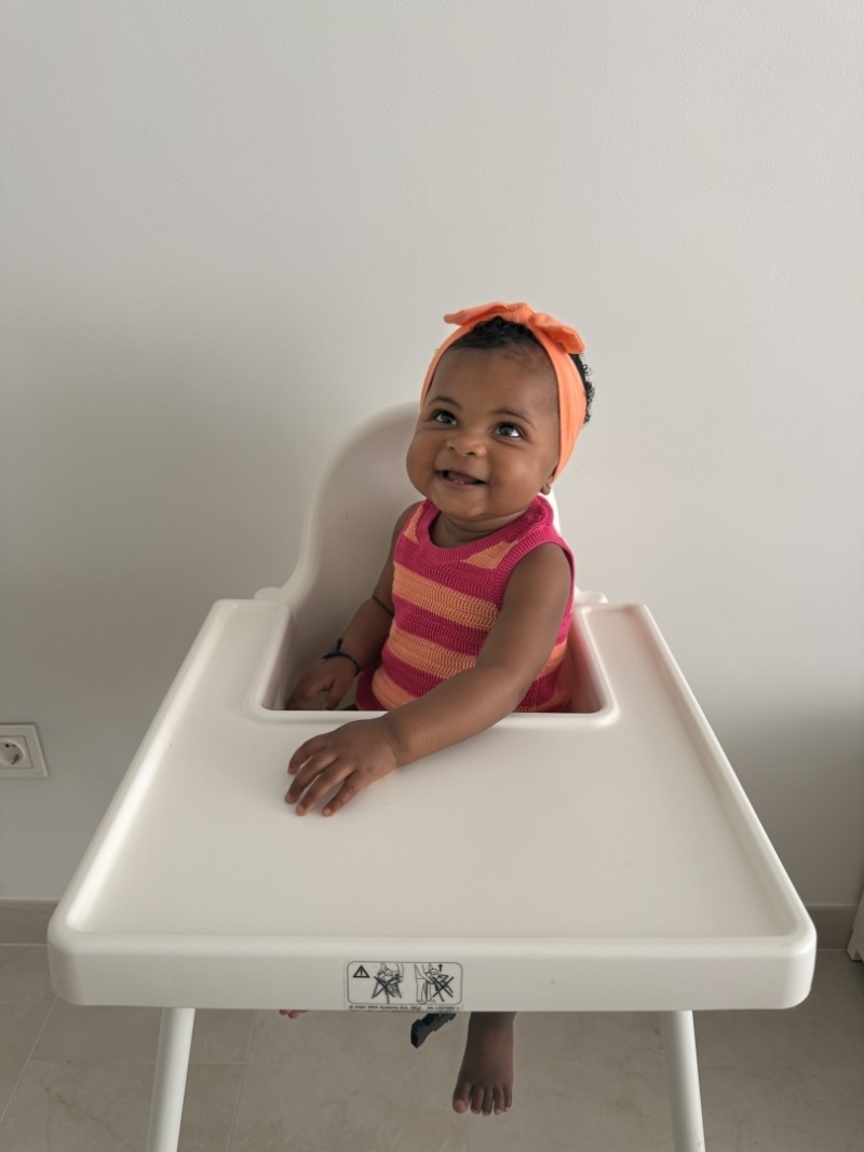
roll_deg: -0.6
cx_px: 432
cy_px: 576
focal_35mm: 24
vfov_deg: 71.6
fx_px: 799
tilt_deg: -26.1
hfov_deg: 56.8
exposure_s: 1/50
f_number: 1.78
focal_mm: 6.76
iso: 125
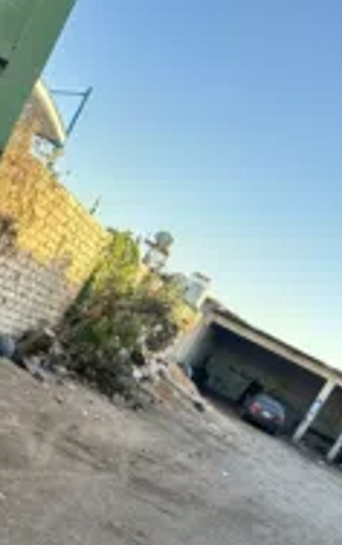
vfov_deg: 35.9
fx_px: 803
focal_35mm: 54
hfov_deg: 22.8
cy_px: 458
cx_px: -20
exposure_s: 1/615
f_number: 1.78
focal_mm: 6.86
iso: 80
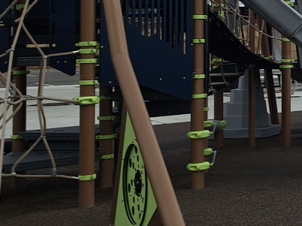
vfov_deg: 16.7
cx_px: 491
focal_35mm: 86
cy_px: -15
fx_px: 750
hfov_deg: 19.1
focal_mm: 5.23
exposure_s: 1/1543
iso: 50
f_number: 1.8
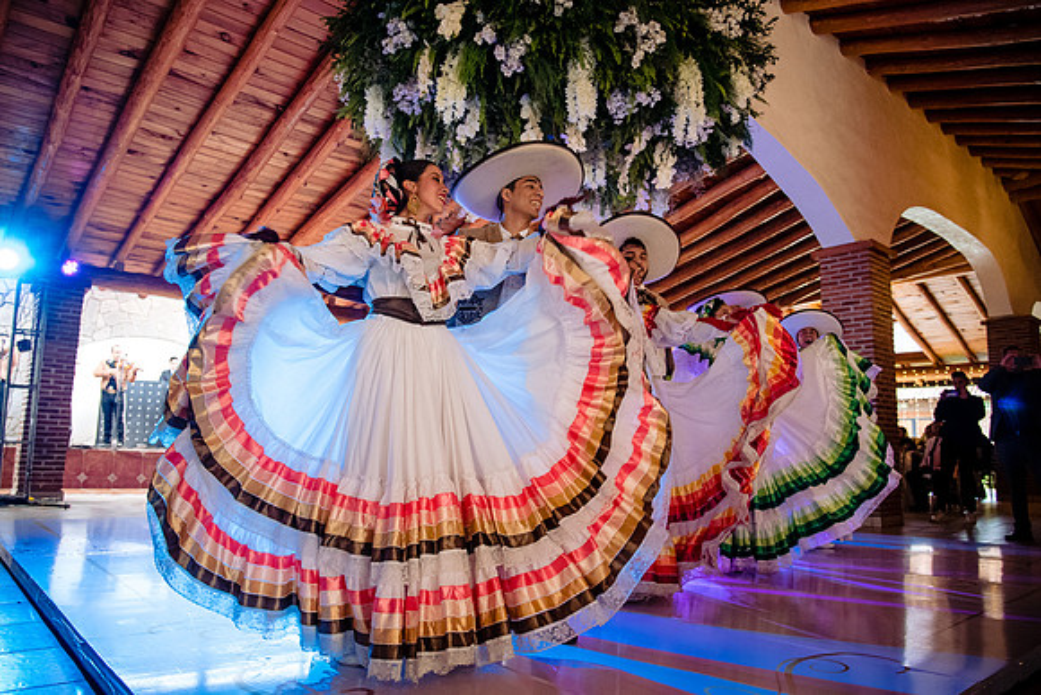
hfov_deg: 70.3
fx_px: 739
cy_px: 330
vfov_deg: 50.3
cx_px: 517
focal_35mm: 26
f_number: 4
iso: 5000
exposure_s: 1/250
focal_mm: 24
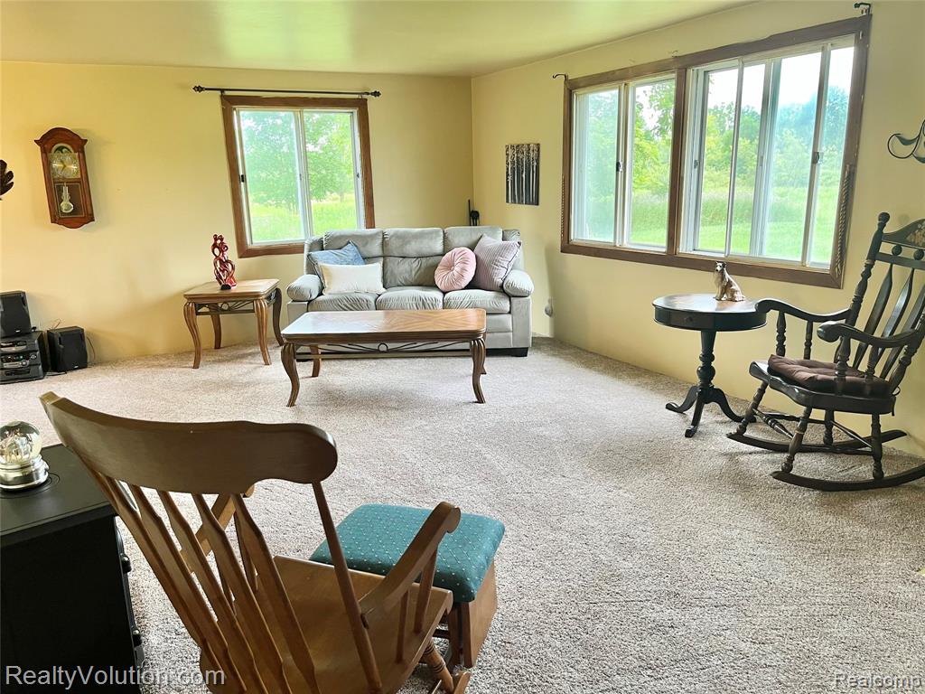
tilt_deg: -14.4
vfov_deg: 53.1
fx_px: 695
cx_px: 462
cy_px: 347
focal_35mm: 26
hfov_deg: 67.3
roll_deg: +2.1
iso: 100
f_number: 1.6
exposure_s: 1/60
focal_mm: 5.1
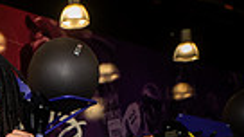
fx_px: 943
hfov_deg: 14.4
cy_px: 346
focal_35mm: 146
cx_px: -14
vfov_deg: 7.6
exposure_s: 1/250
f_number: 7.1
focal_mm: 42
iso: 800
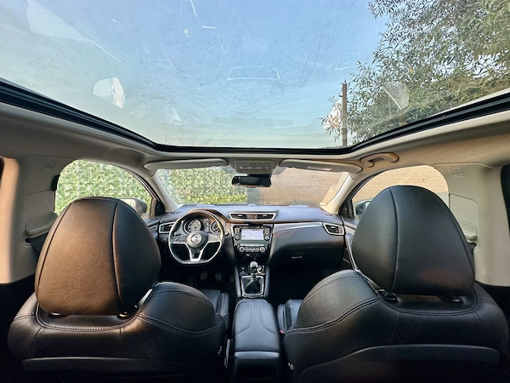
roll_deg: -1.4
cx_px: 255
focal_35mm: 14
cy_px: 192
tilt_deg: -4.3
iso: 125
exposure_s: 1/99
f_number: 2.2
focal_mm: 2.22
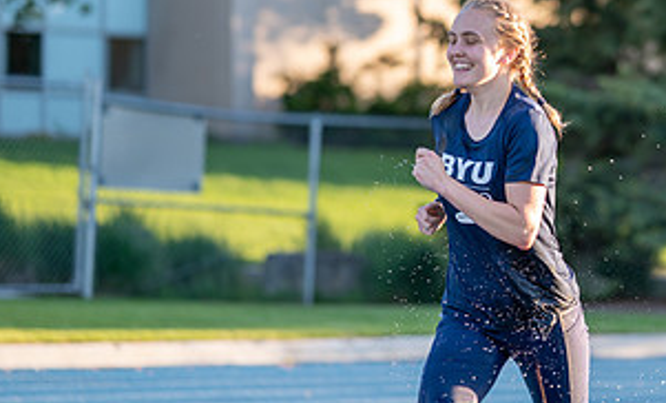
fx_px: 3274
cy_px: 97
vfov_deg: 7.0
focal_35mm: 182
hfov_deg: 11.5
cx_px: 590
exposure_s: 1/500
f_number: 1.8
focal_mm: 85
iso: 100
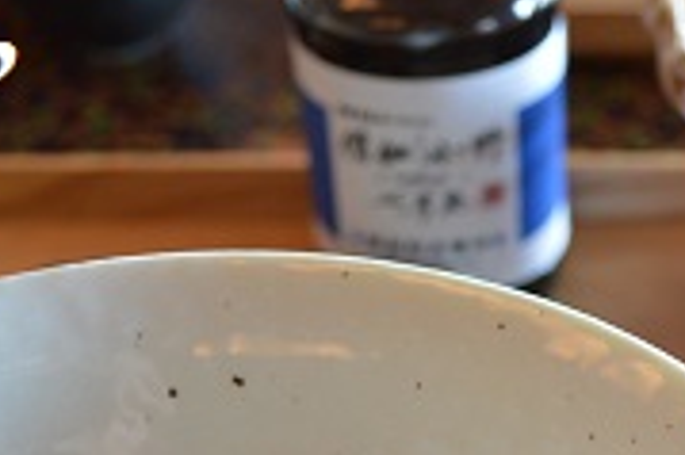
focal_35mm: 89
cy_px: 562
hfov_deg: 22.6
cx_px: 555
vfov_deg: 14.8
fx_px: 1692
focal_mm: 22
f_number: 4
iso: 400
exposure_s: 1/40
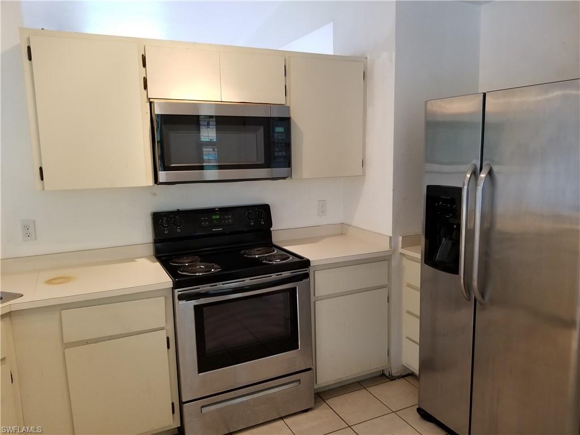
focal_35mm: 26
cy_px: 218
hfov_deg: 67.3
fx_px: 436
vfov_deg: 53.1
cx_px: 290
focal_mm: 4.3
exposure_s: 1/30
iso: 250
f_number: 1.7
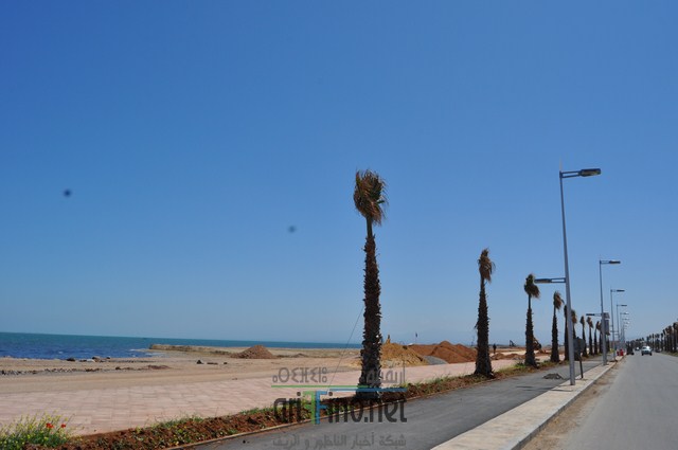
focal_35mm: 30
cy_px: 225
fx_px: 564
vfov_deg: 43.5
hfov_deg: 62.0
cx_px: 339
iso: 200
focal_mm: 20
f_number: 11
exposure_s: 1/500
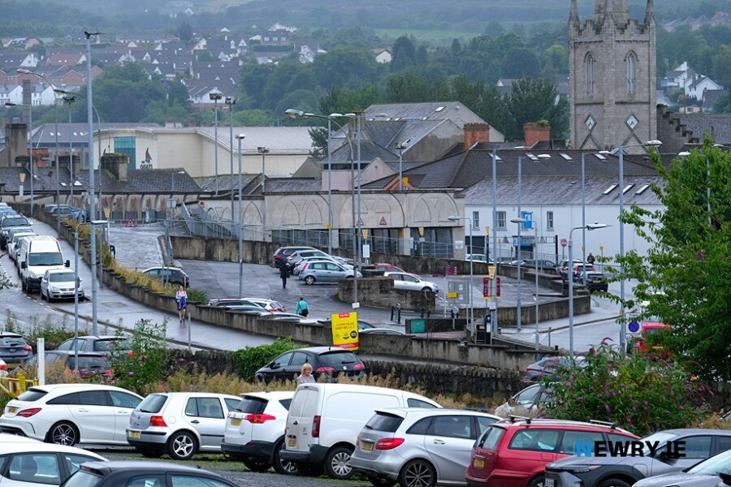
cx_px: 366
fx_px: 4264
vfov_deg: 6.5
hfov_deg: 9.8
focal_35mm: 210
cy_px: 244
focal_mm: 140
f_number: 8
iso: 400
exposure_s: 1/280
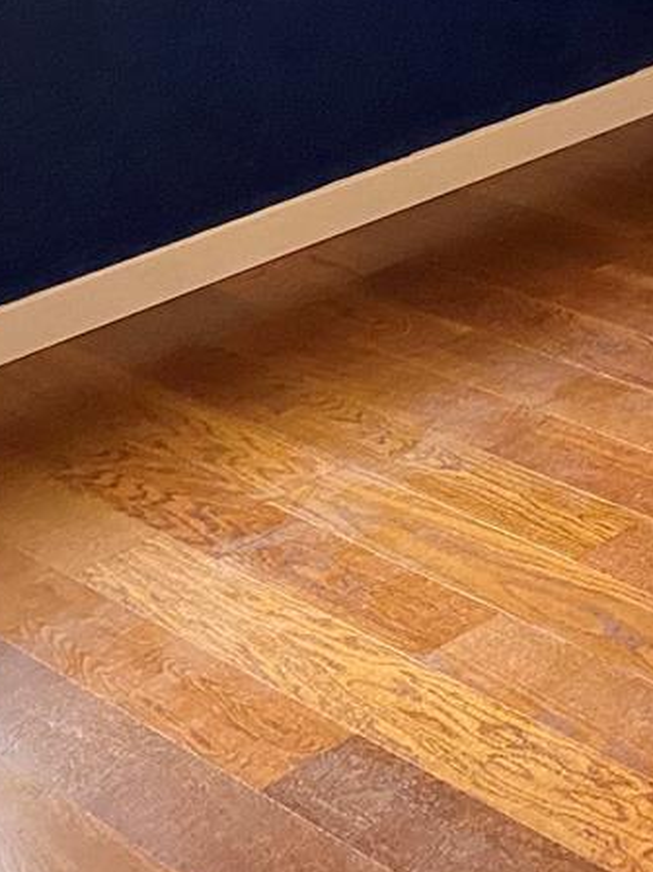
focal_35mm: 93
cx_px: 1220
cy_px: -246
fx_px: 2340
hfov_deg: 13.9
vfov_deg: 19.5
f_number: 1.8
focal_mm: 4.25
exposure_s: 1/40
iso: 640
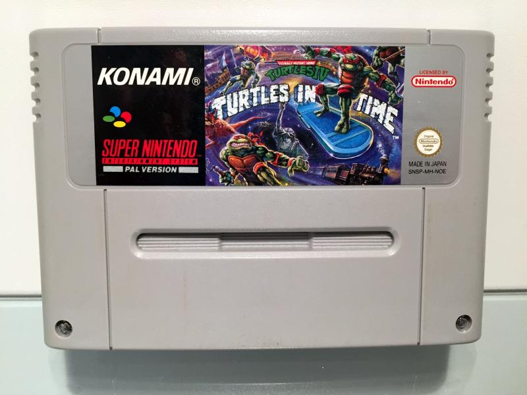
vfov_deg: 48.2
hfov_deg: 61.7
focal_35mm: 29
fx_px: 442
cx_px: 264
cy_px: 198
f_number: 2.2
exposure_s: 1/33
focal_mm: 4.15
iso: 80
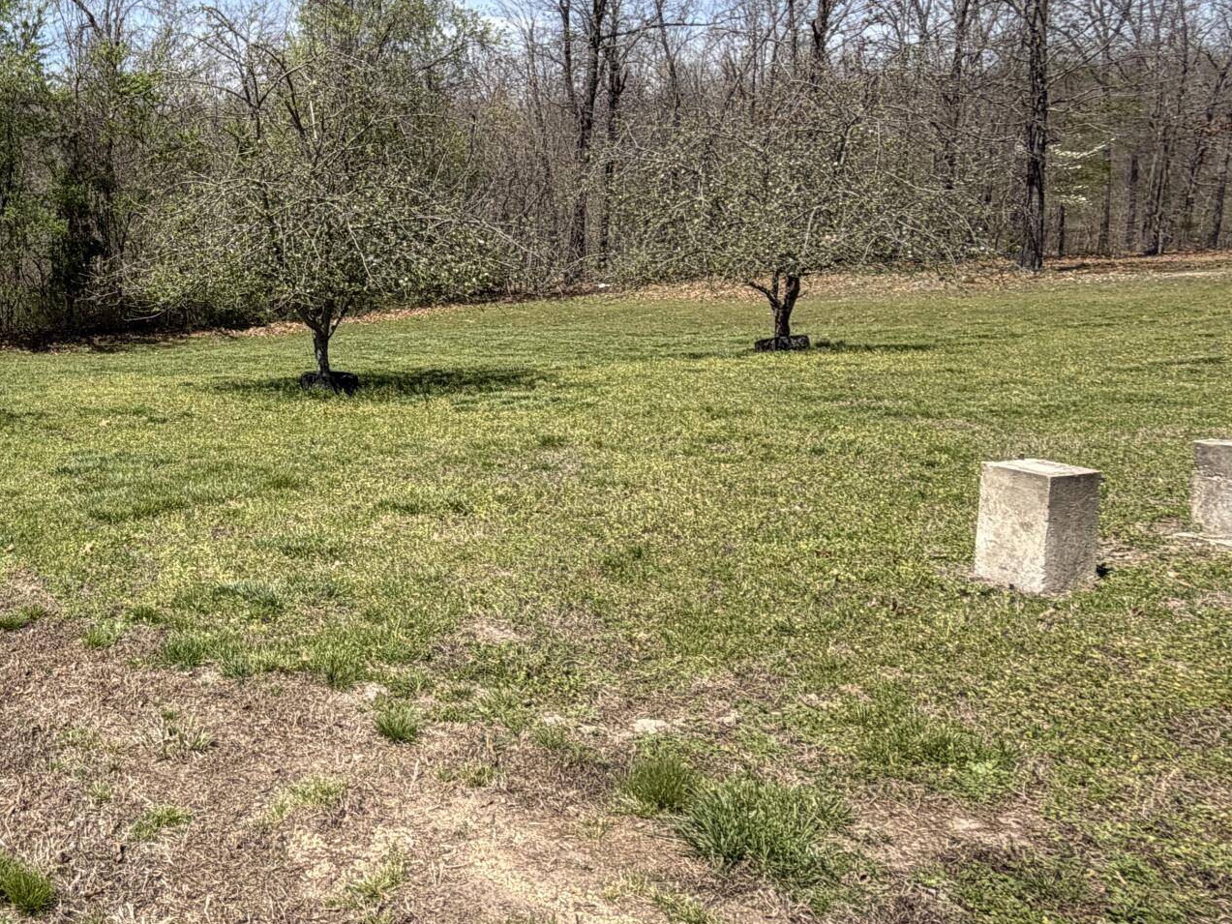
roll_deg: -0.9
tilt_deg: -7.4
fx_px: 1175
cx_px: 152
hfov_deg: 50.0
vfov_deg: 42.6
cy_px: 344
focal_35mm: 33
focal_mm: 2.22
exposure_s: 1/770
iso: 25
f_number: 2.2
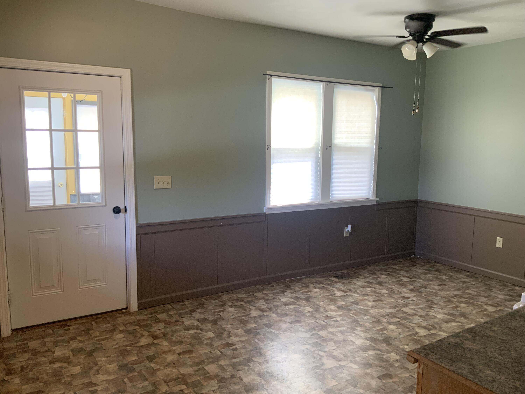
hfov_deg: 61.7
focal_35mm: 29
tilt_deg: -7.8
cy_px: 197
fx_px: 440
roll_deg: -1.2
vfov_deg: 48.2
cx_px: 262
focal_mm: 3
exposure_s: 1/60
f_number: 1.8
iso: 64
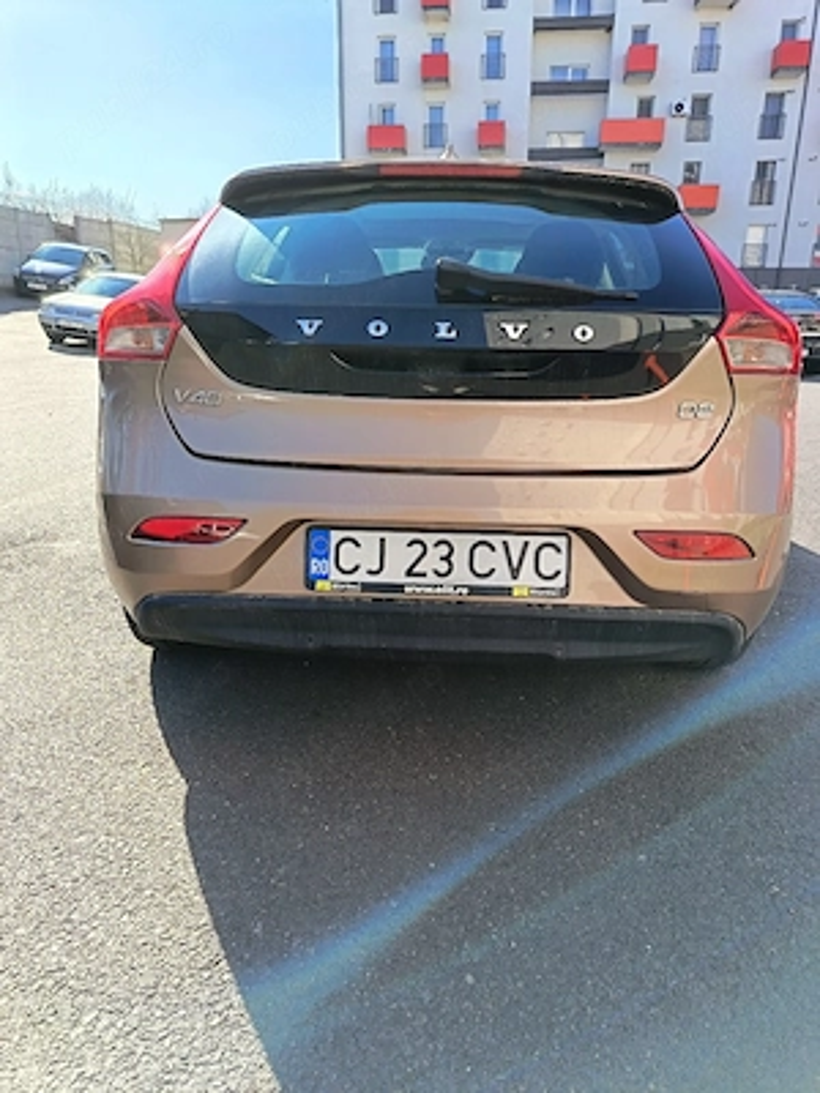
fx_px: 758
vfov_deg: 71.6
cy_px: 546
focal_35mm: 24
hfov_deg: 56.8
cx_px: 410
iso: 100
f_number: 1.75
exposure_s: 1/294
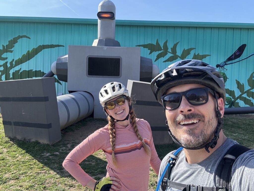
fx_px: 220
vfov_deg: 46.8
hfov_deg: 60.0
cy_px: 96
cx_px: 127
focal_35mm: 30
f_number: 1.9
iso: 25
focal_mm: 2.69
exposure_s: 1/356
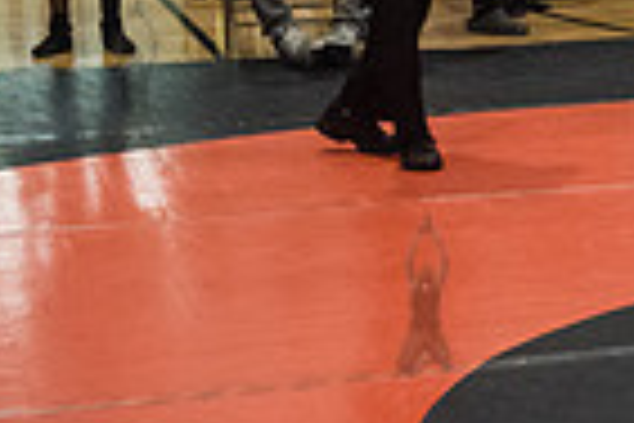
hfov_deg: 13.0
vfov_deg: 9.2
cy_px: 74
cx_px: 1003
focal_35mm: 148
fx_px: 2606
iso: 5000
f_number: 3.2
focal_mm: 35
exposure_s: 1/1000
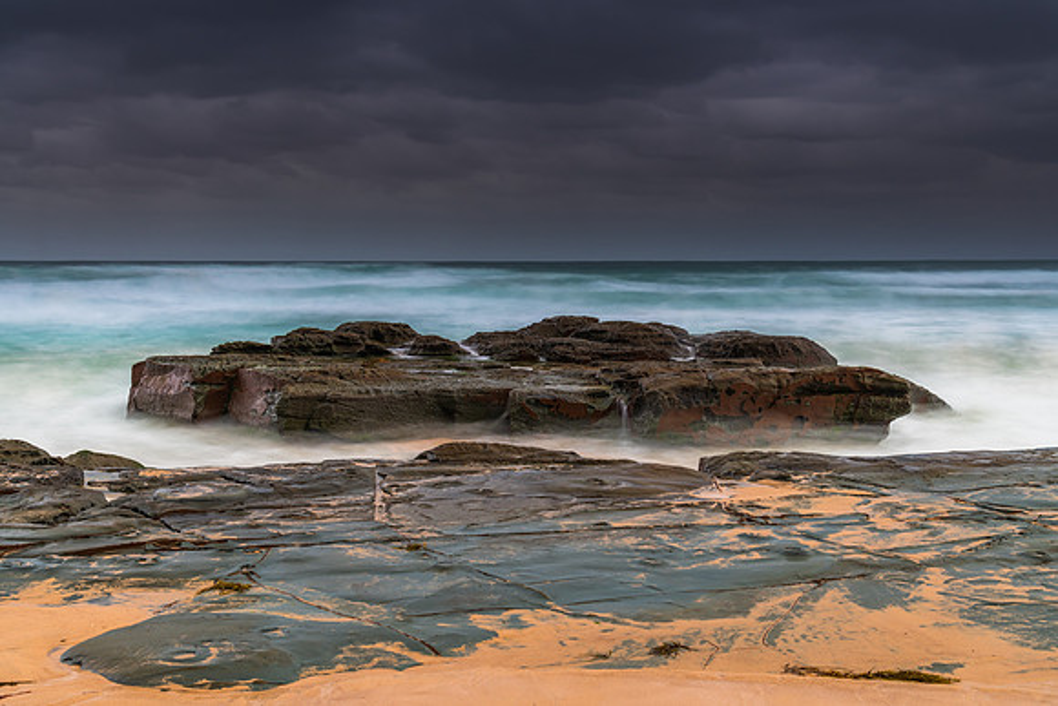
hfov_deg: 40.2
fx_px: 1446
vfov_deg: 27.4
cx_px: 529
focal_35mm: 49
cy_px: 353
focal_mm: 48
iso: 160
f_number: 7.1
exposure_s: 8
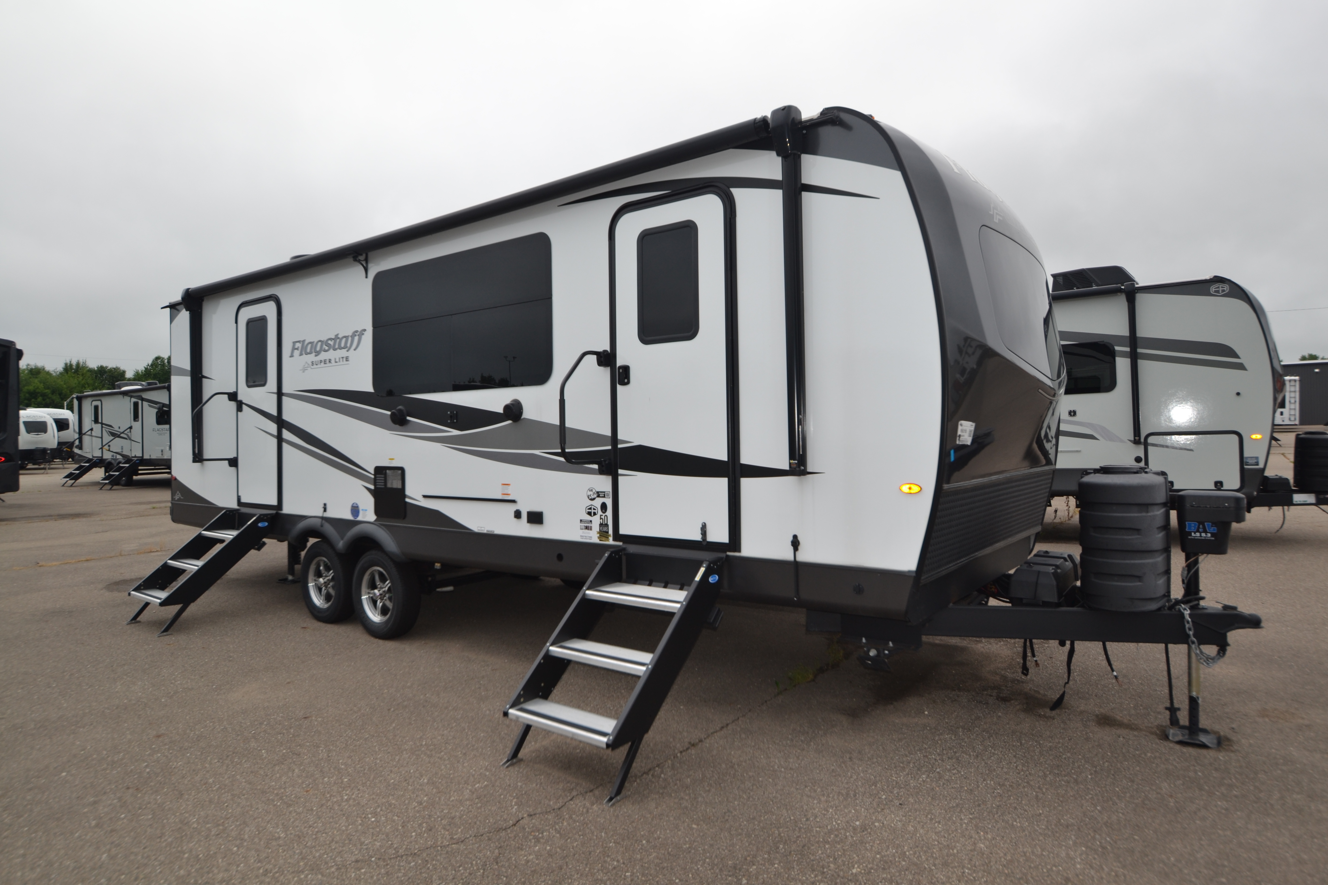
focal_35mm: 21
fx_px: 775
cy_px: 442
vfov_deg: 59.5
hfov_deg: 81.2
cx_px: 664
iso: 100
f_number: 5.6
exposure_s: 1/200
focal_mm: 14
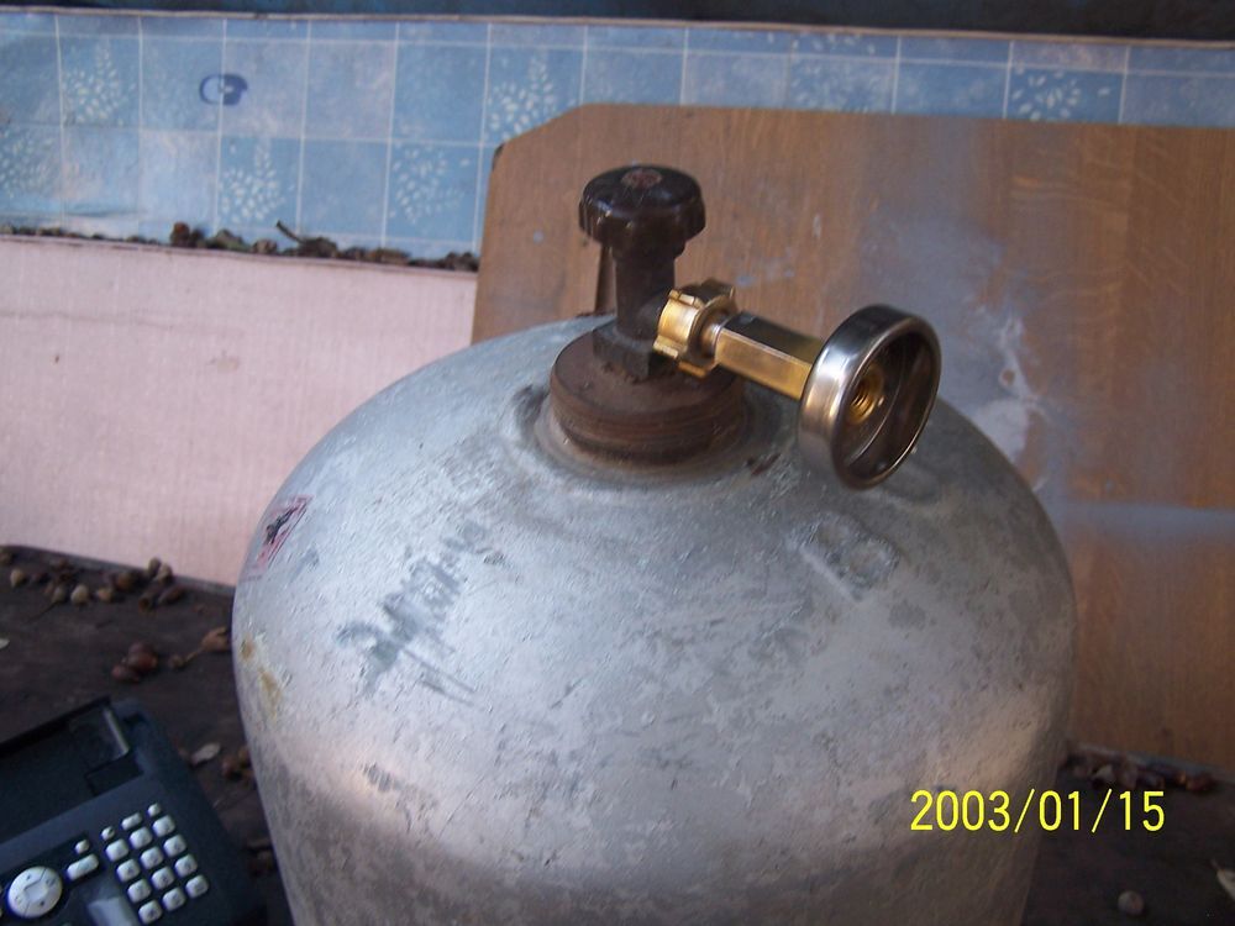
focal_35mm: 38
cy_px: 463
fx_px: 1356
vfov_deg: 37.7
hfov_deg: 49.0
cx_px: 618
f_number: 2.8
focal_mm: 6.3
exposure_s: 1/30
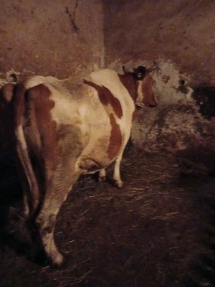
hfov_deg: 51.4
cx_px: 108
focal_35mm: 27
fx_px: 224
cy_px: 144
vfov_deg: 65.3
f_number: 1.8
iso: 5000
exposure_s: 1/16.7
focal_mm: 4
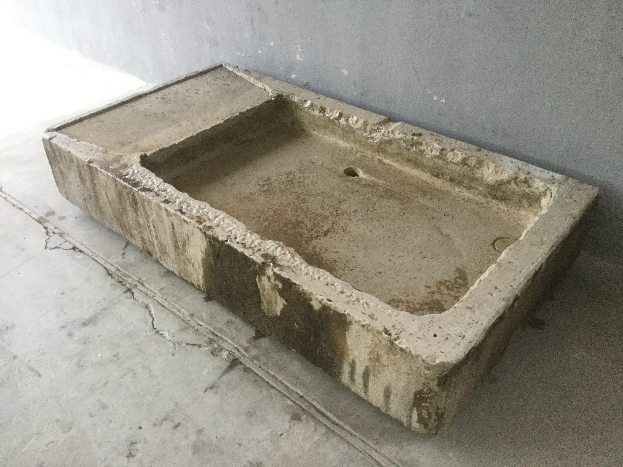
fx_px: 558
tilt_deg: -34.3
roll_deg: +0.9
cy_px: 234
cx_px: 312
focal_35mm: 31
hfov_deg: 58.4
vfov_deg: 45.4
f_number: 2.4
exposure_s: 1/30
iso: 250
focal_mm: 3.3
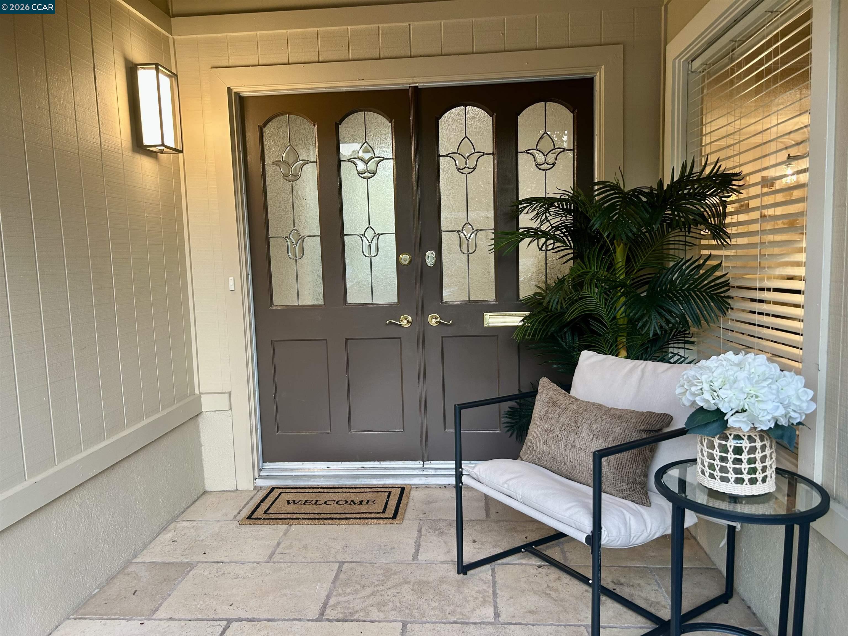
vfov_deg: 53.1
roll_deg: +2.4
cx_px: 424
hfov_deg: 67.3
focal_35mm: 26
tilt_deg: -5.2
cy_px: 318
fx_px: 637
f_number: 1.5
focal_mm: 5.7
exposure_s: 1/60
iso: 80
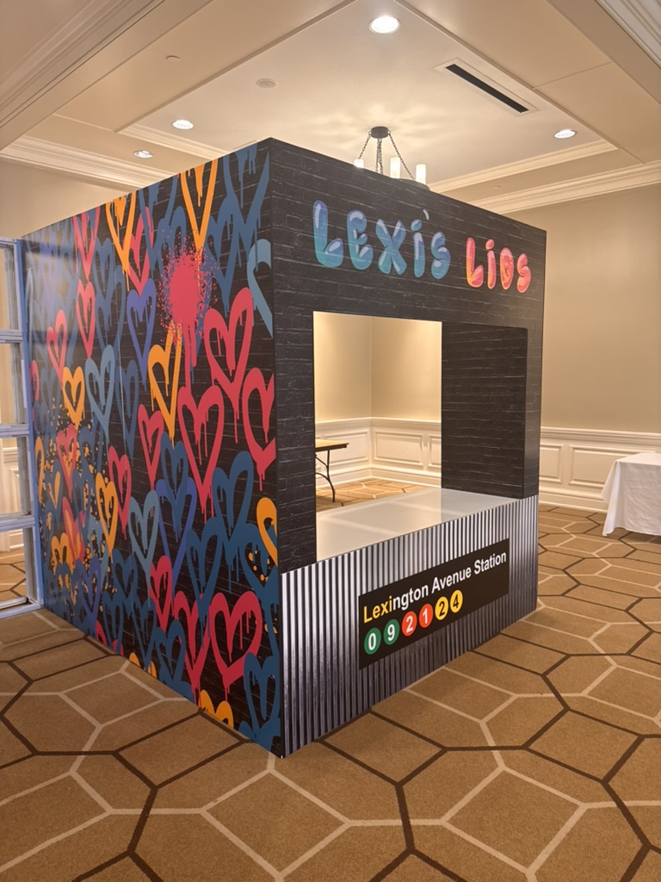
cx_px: 330
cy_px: 441
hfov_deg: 56.8
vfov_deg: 71.6
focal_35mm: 24
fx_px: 611
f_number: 1.78
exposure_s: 1/60
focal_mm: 6.76
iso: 250
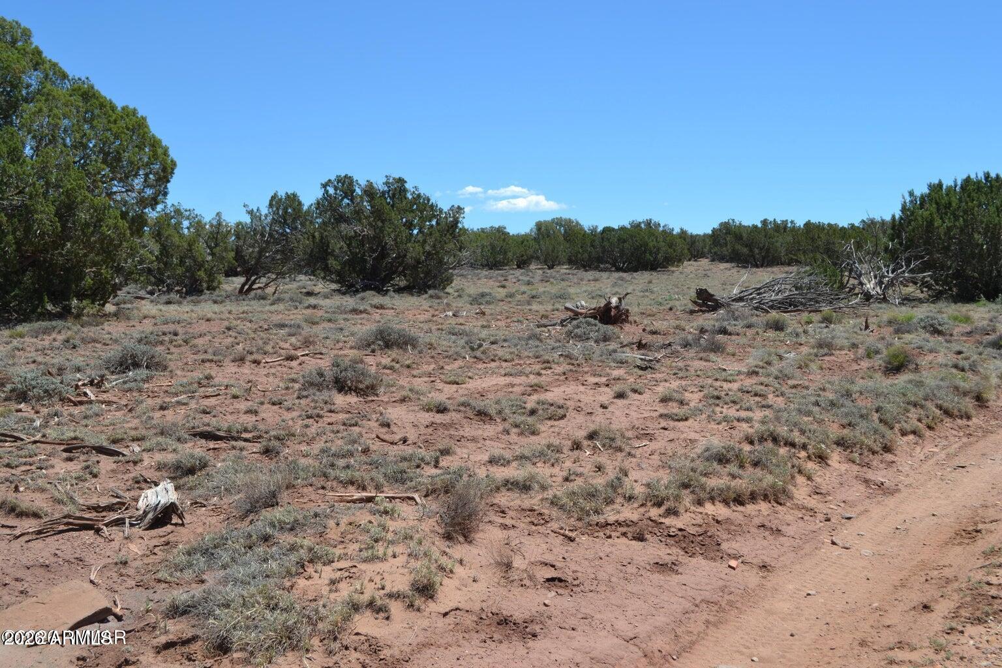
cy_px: 334
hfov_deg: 46.4
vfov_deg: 31.9
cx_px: 501
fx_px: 1169
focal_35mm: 42
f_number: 8
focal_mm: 28
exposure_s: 1/250
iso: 100
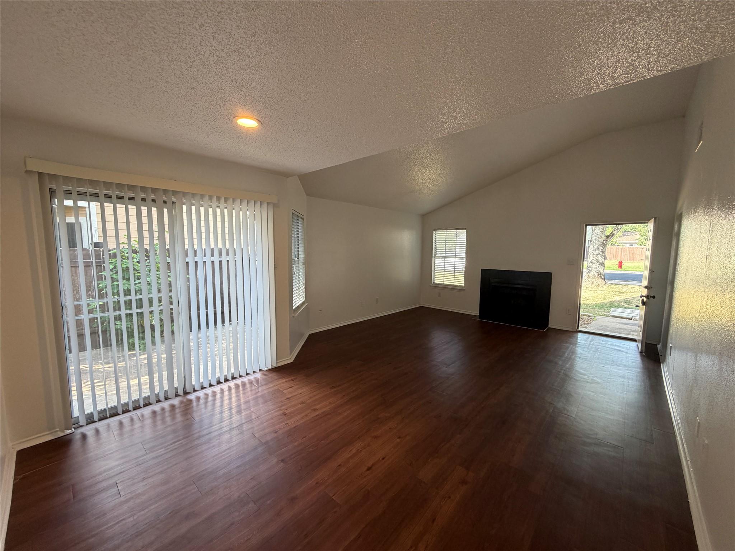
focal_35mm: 14
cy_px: 276
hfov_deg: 102.1
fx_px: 297
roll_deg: -0.7
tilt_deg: -3.7
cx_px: 368
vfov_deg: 85.7
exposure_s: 1/120
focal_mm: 2.22
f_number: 2.2
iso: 200
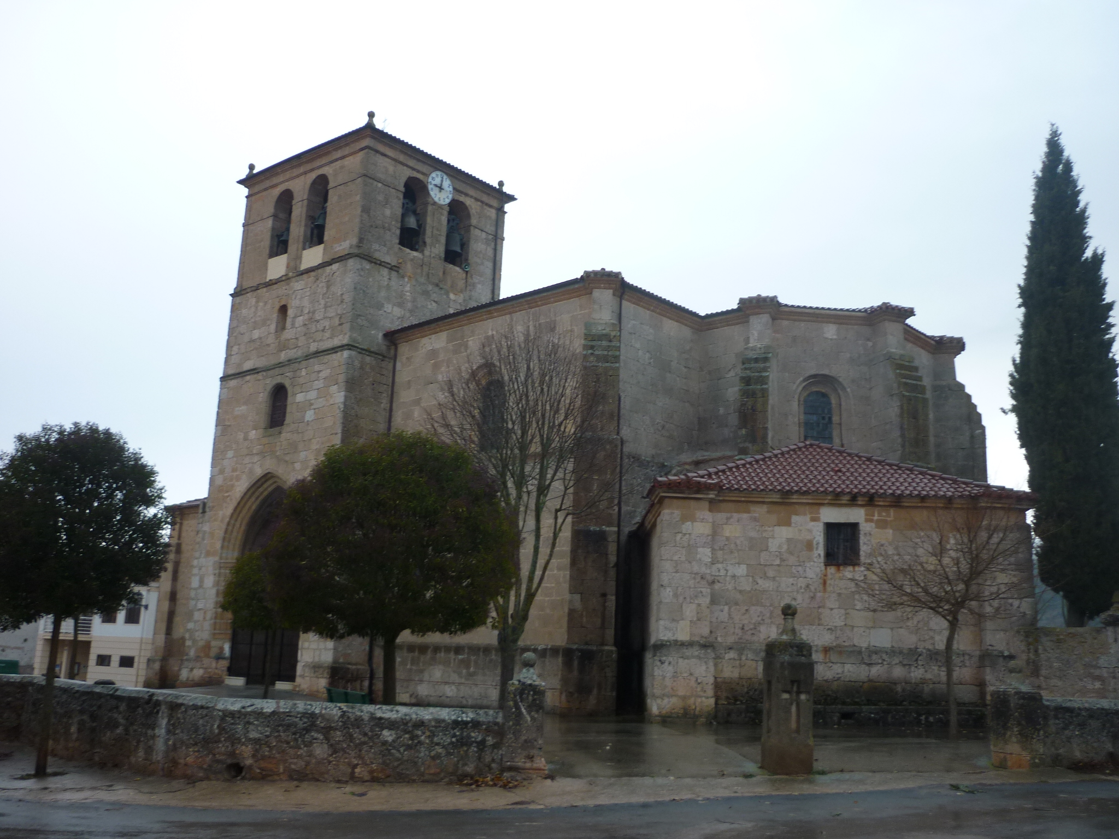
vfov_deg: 42.9
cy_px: 420
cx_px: 560
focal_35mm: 33
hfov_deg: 55.4
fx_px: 1067
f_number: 2.8
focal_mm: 5.5
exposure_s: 1/50
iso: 80
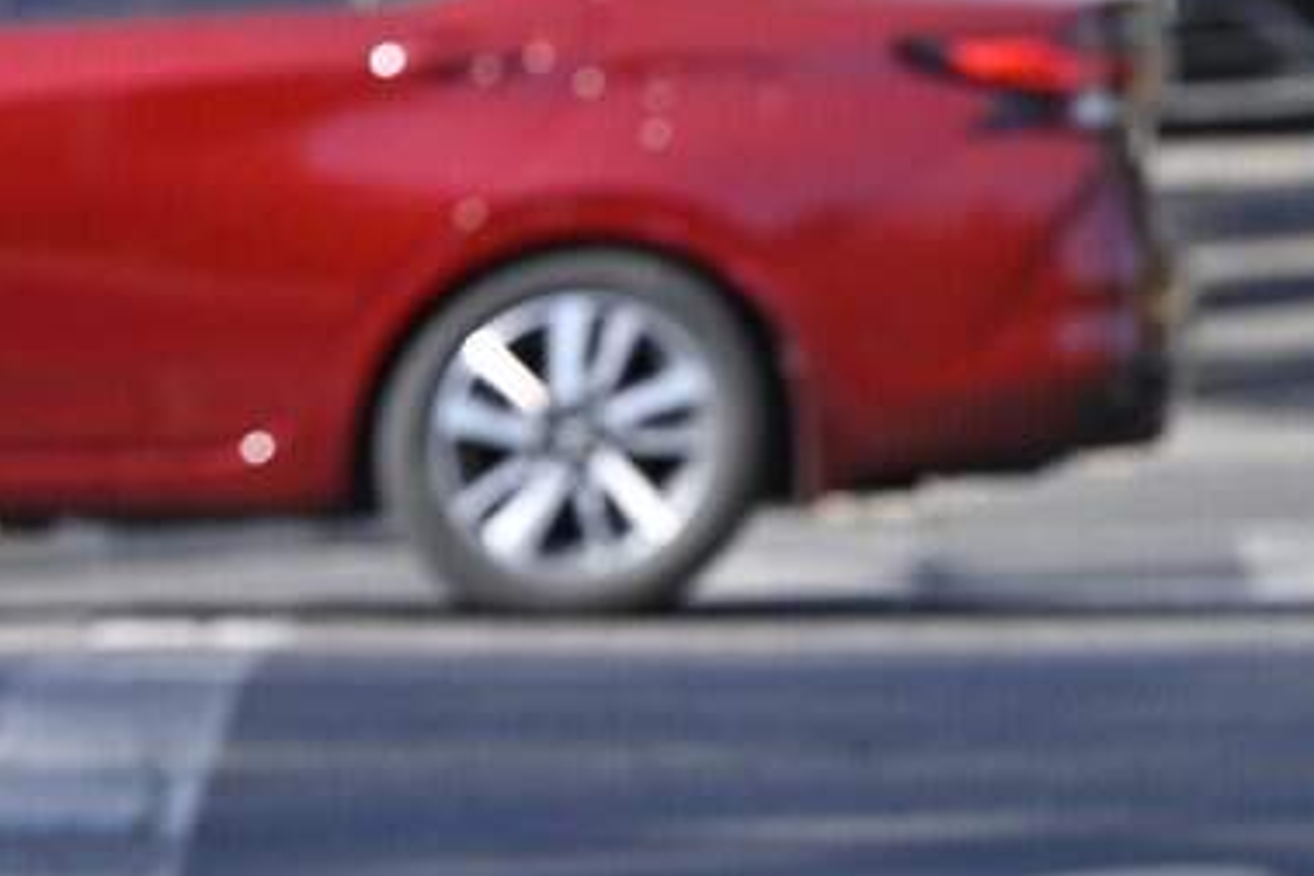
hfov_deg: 3.1
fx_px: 24344
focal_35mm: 667
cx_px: -563
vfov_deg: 2.1
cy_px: 73
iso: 800
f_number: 5.6
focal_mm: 210
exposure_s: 1/2500
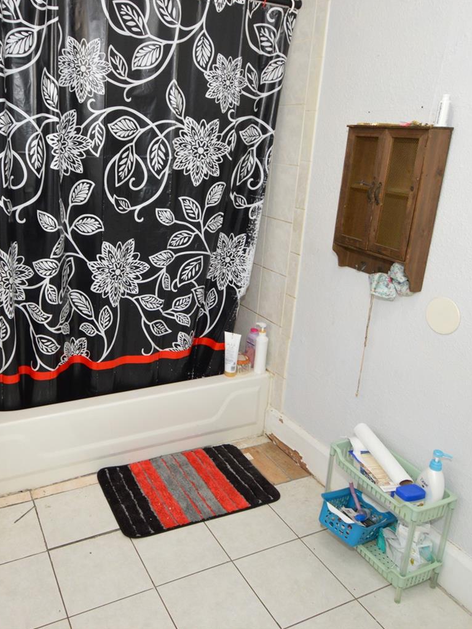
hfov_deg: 50.4
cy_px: 304
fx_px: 491
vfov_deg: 65.3
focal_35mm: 27
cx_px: 158
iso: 560
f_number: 4
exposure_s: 1/60
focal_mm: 12
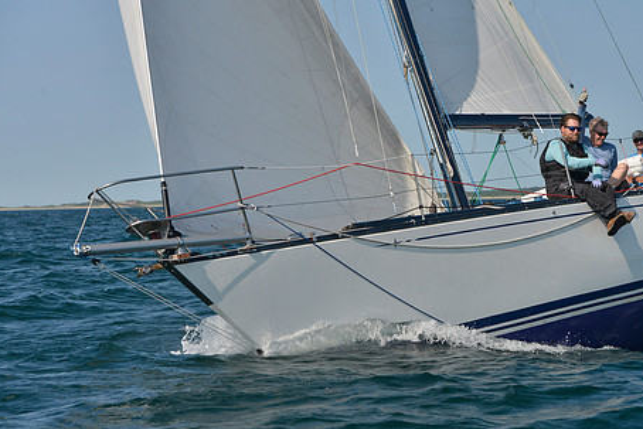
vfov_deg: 10.2
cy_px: 229
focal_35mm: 134
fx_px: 2394
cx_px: 395
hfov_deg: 15.3
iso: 400
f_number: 7.1
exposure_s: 1/1000
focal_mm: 105
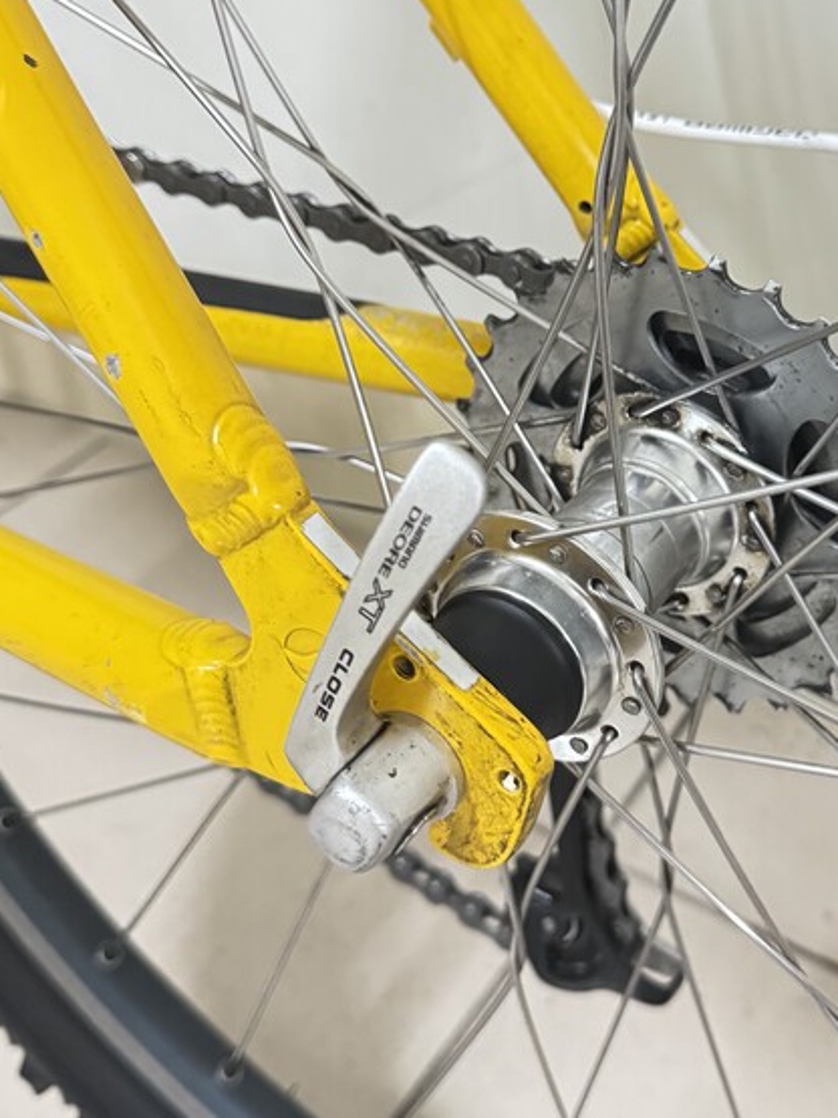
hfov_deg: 31.8
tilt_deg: -33.2
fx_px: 1453
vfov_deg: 41.8
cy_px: 425
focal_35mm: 45
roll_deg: -2.5
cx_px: 594
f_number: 1.78
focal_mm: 6.76
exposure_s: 1/30
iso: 1250
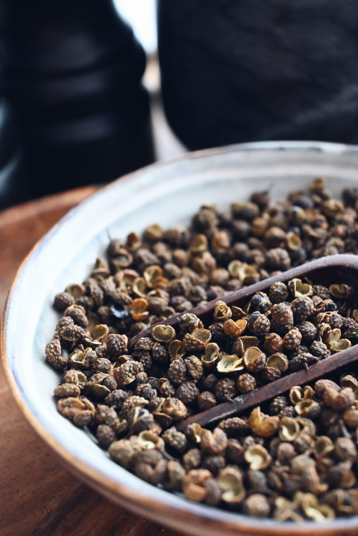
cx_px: 179
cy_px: 268
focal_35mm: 57
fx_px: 850
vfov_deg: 35.1
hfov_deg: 23.8
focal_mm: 38
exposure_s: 1/60
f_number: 5.6
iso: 4500
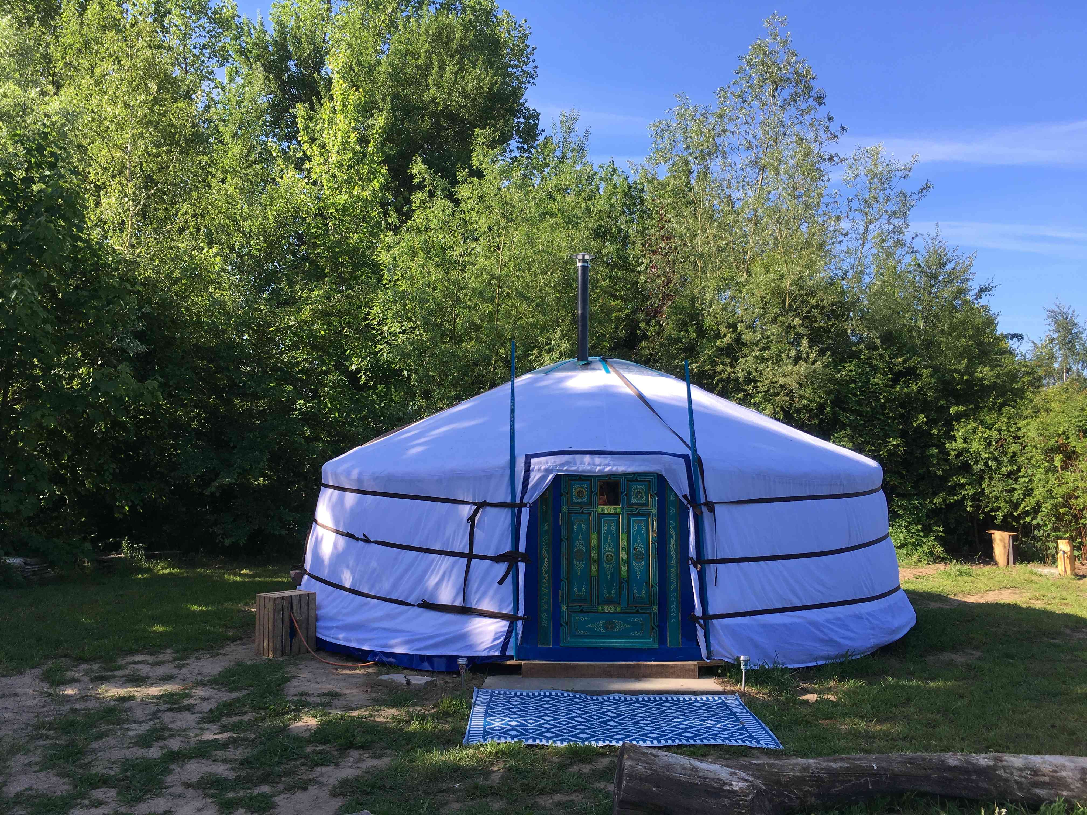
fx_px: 911
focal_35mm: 29
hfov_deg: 61.7
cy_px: 408
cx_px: 544
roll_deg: -0.6
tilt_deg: +2.4
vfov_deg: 48.2
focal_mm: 4.15
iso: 25
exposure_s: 1/630
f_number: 2.2
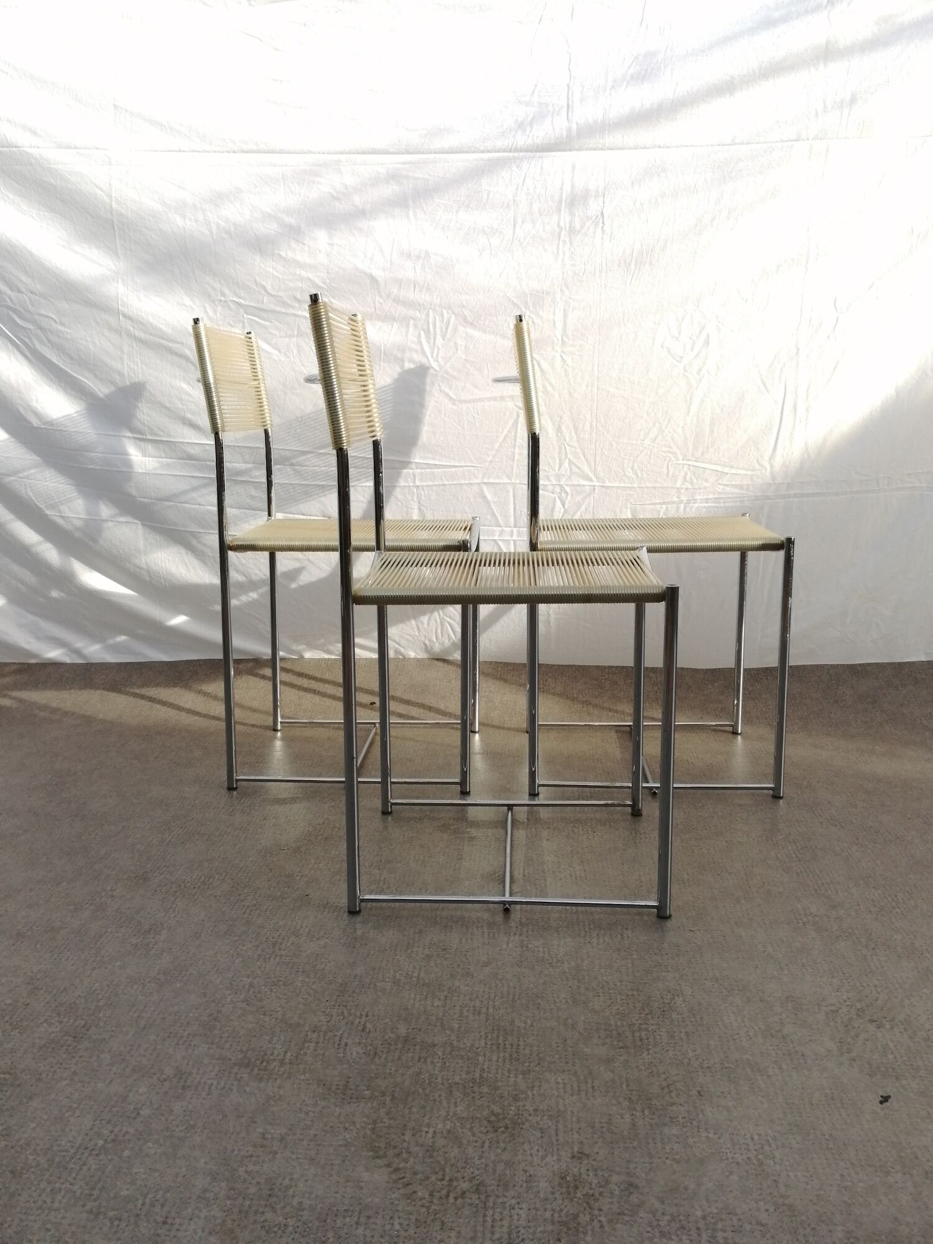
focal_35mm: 29
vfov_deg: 61.7
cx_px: 466
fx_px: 1042
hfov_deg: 48.2
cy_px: 622
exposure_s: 1/467
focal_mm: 3.46
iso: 50
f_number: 1.8
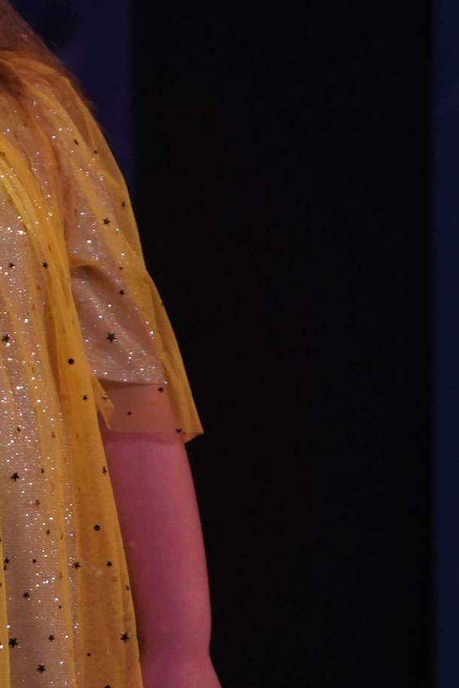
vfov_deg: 1.9
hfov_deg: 1.3
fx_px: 20607
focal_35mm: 1078
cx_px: -190
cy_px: 413
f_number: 6.3
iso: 2000
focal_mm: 258
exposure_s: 1/400
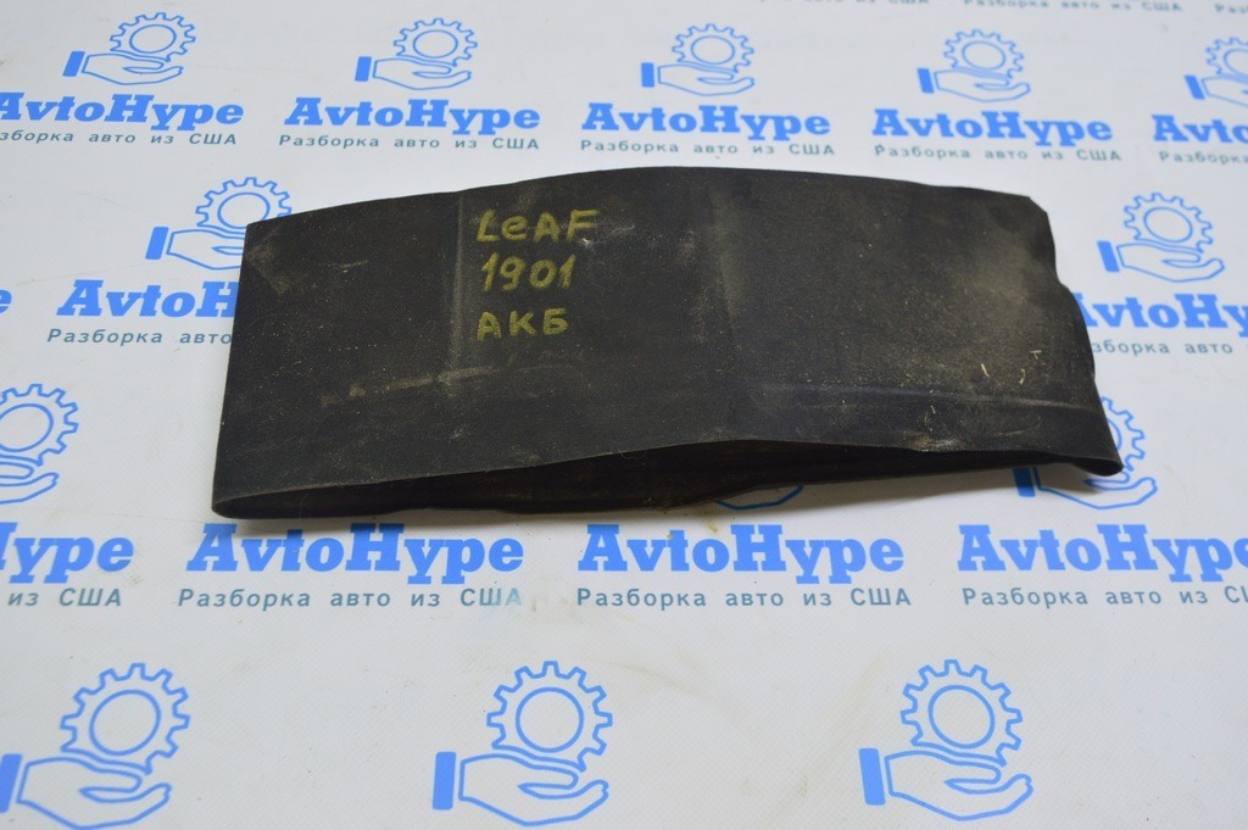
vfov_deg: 38.3
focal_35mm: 34
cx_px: 624
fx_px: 1195
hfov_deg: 55.1
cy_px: 415
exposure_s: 1/25
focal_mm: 23
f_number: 5.6
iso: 400
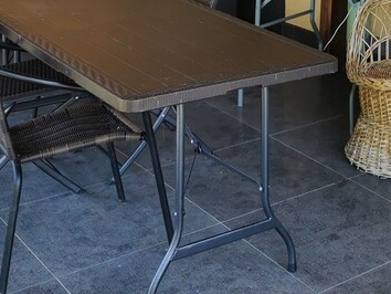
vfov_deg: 17.6
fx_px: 882
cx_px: 409
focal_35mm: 78
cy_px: -98
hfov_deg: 23.7
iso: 50
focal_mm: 5.56
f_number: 1.6
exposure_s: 1/139
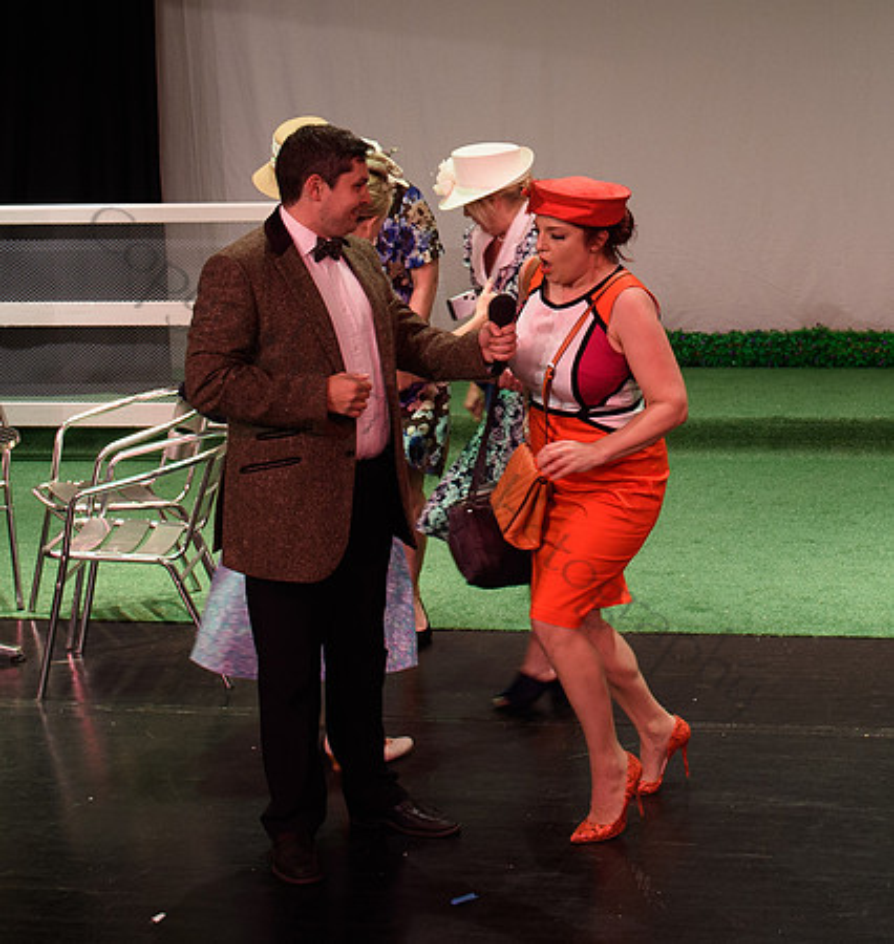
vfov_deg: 21.8
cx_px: 638
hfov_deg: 21.0
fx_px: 2397
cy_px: 114
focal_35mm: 80
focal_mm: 32
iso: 800
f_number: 4.5
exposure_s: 1/80
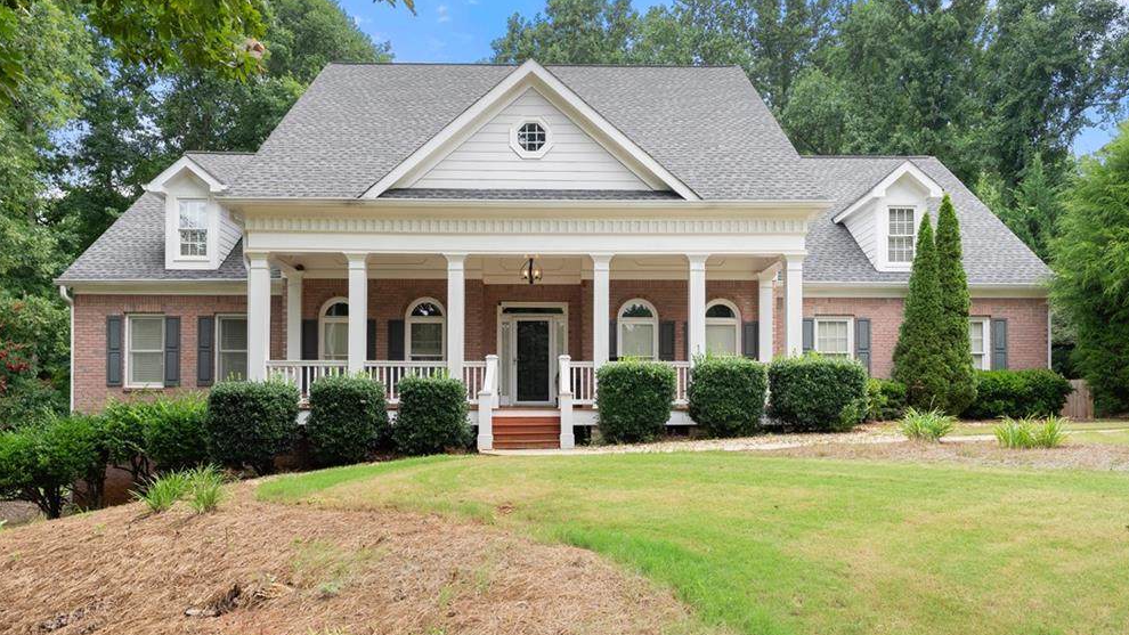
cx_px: 562
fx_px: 778
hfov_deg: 71.9
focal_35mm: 26
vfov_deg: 44.3
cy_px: 367
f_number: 8
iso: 800
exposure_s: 1/320
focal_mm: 24
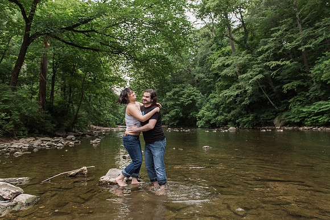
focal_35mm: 25
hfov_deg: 72.0
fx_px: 227
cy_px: 110
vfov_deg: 51.8
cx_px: 165
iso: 1250
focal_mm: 24
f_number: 4
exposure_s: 1/400
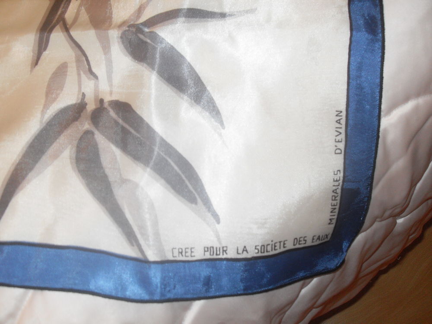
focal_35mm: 37
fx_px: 462
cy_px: 162
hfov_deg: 50.1
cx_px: 216
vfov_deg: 38.7
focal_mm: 6.3
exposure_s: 1/45
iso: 100
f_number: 2.8
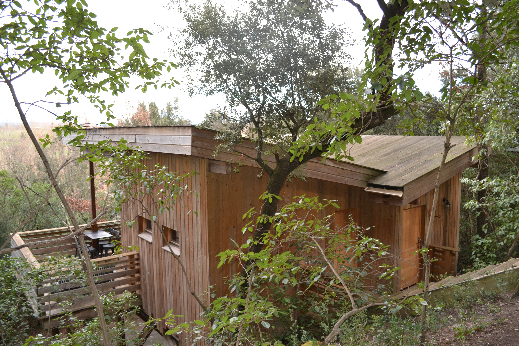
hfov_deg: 67.4
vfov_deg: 47.9
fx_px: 389
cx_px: 260
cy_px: 173
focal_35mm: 27
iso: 360
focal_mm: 18
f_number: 4
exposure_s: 1/125
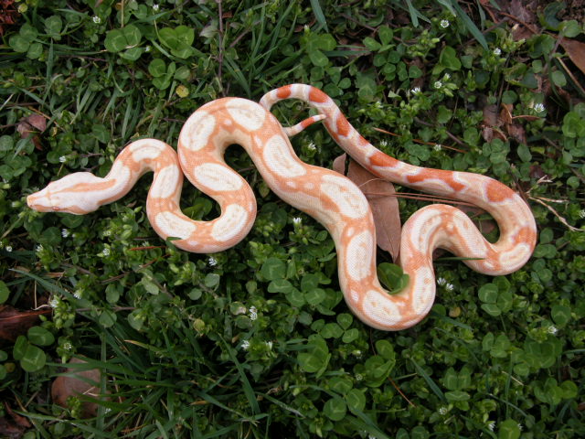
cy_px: 220
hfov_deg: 35.5
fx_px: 913
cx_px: 292
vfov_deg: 27.0
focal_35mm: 54
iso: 100
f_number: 4.4
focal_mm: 13.7
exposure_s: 1/187
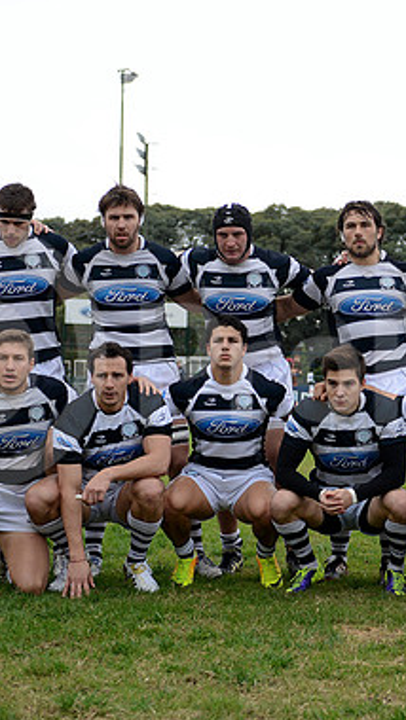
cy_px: 359
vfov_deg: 32.8
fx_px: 1224
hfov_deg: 18.7
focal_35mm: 64
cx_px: 292
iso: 400
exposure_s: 1/1000
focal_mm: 40
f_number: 2.8
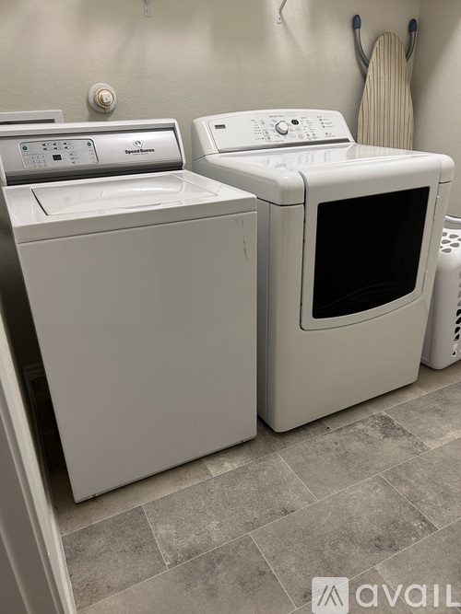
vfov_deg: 67.3
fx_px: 462
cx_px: 230
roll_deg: +0.9
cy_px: 307
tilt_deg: -24.5
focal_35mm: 26
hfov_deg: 53.0
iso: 160
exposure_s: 1/60
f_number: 1.5
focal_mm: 5.7
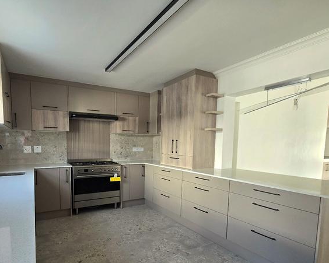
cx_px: 130
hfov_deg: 85.2
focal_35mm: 18
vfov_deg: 72.6
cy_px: 164
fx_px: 175
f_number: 2.2
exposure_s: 1/120
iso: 100
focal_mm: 2.2
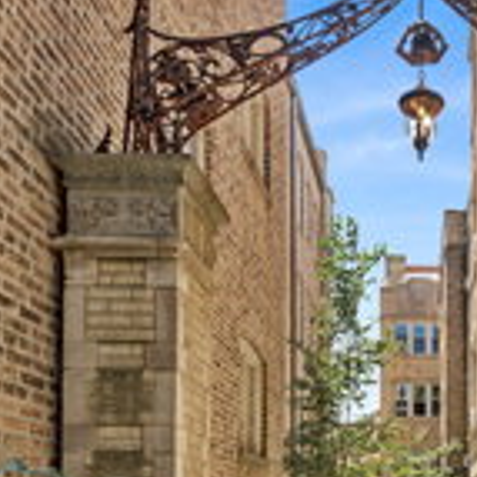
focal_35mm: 40
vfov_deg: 41.4
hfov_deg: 39.5
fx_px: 624
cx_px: 409
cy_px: 310
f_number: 8
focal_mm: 14
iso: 200
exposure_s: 1/125
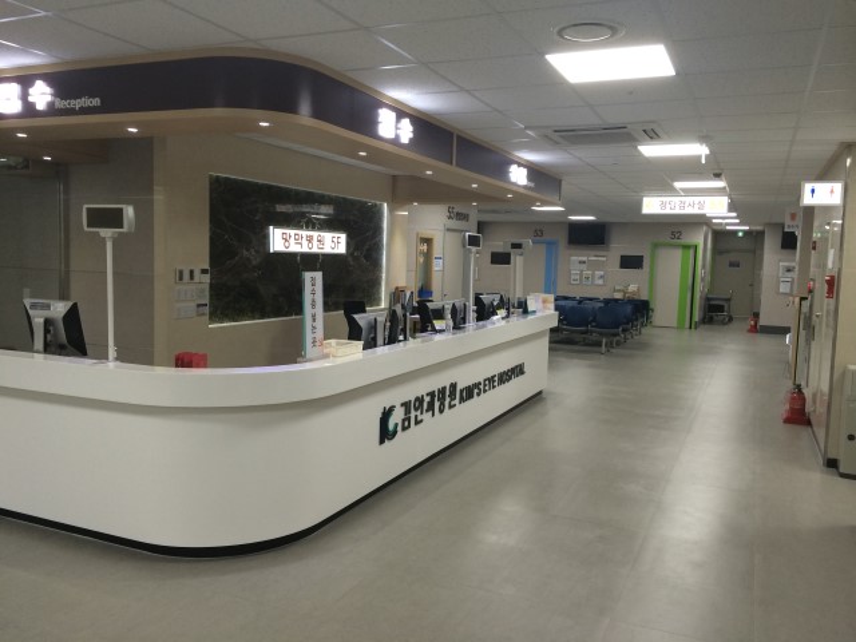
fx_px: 742
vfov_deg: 46.8
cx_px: 428
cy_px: 321
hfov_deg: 60.0
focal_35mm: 30
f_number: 2.2
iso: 32
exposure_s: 1/30
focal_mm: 4.12
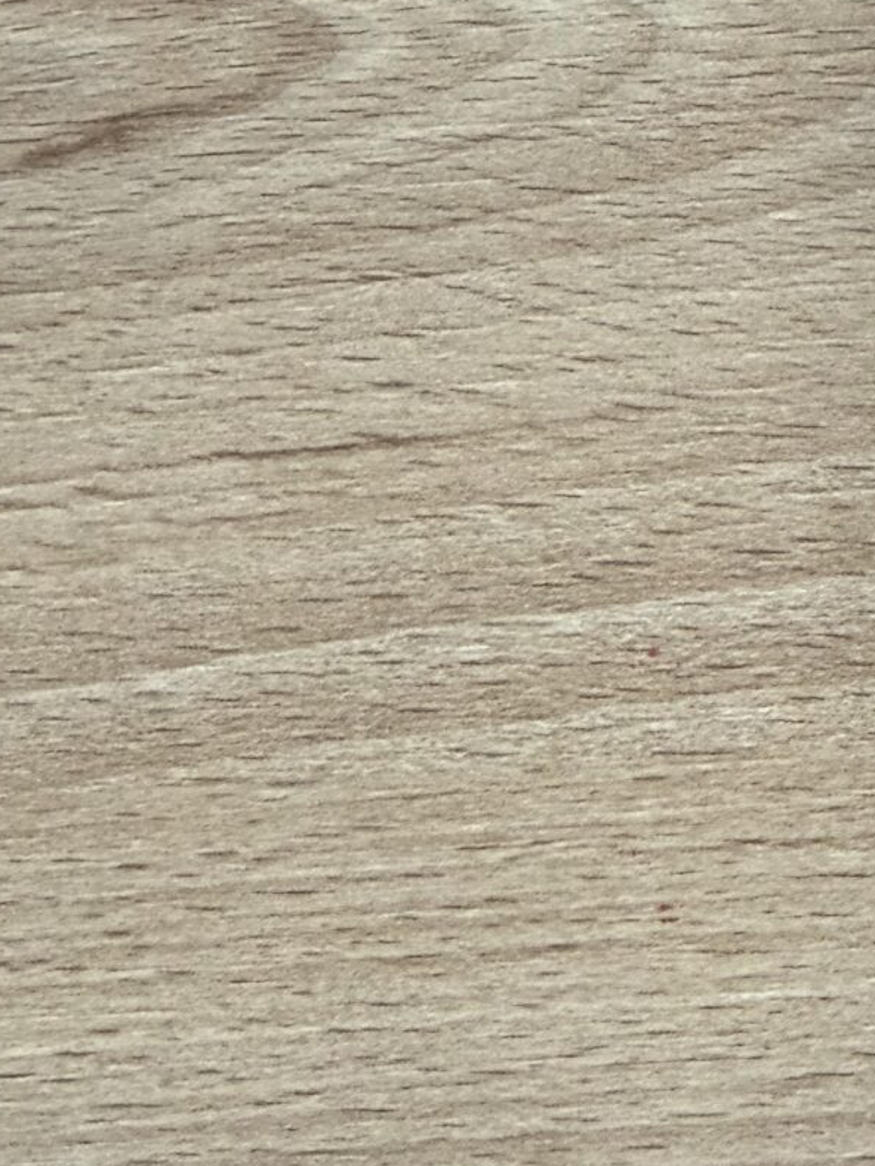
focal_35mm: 78
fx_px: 2629
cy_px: 879
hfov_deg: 17.3
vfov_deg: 24.7
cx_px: 1264
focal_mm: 2.22
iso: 250
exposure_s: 1/121
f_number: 2.2
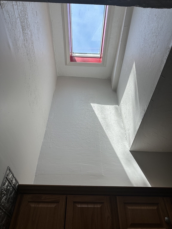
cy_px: 114
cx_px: 86
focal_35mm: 24
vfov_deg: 71.6
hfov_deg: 56.8
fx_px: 159
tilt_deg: +45.6
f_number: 1.78
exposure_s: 1/903
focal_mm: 6.86
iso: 80
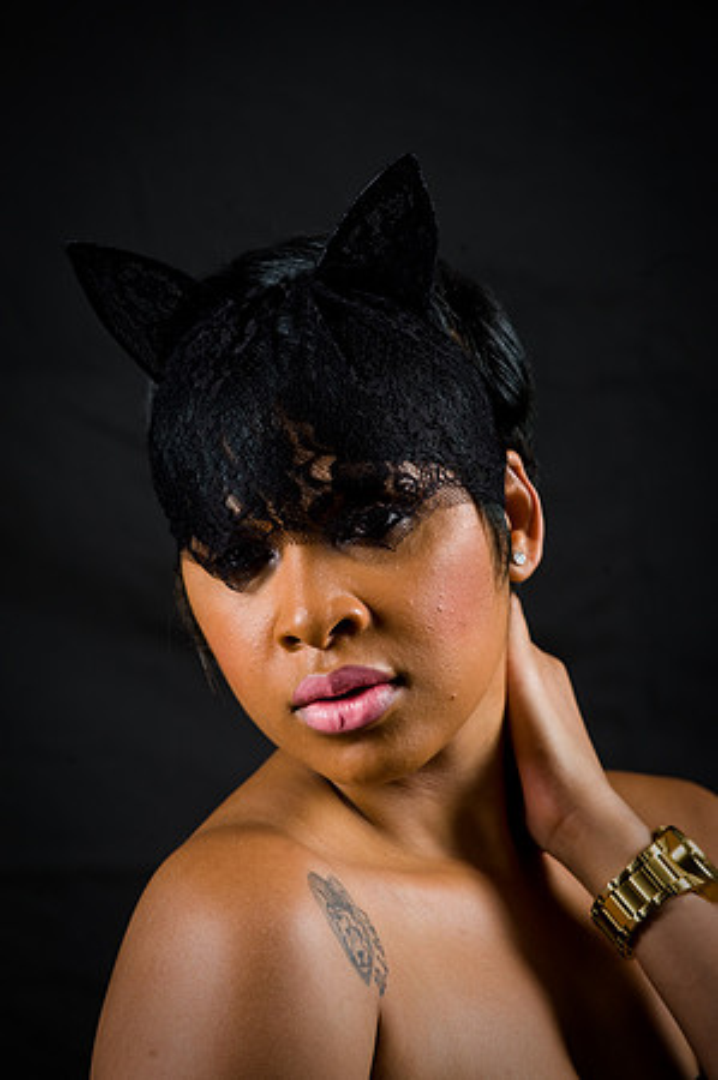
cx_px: 359
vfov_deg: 10.3
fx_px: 5997
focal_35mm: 200
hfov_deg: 6.9
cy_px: 540
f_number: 5.6
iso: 200
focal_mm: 200
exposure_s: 1/125
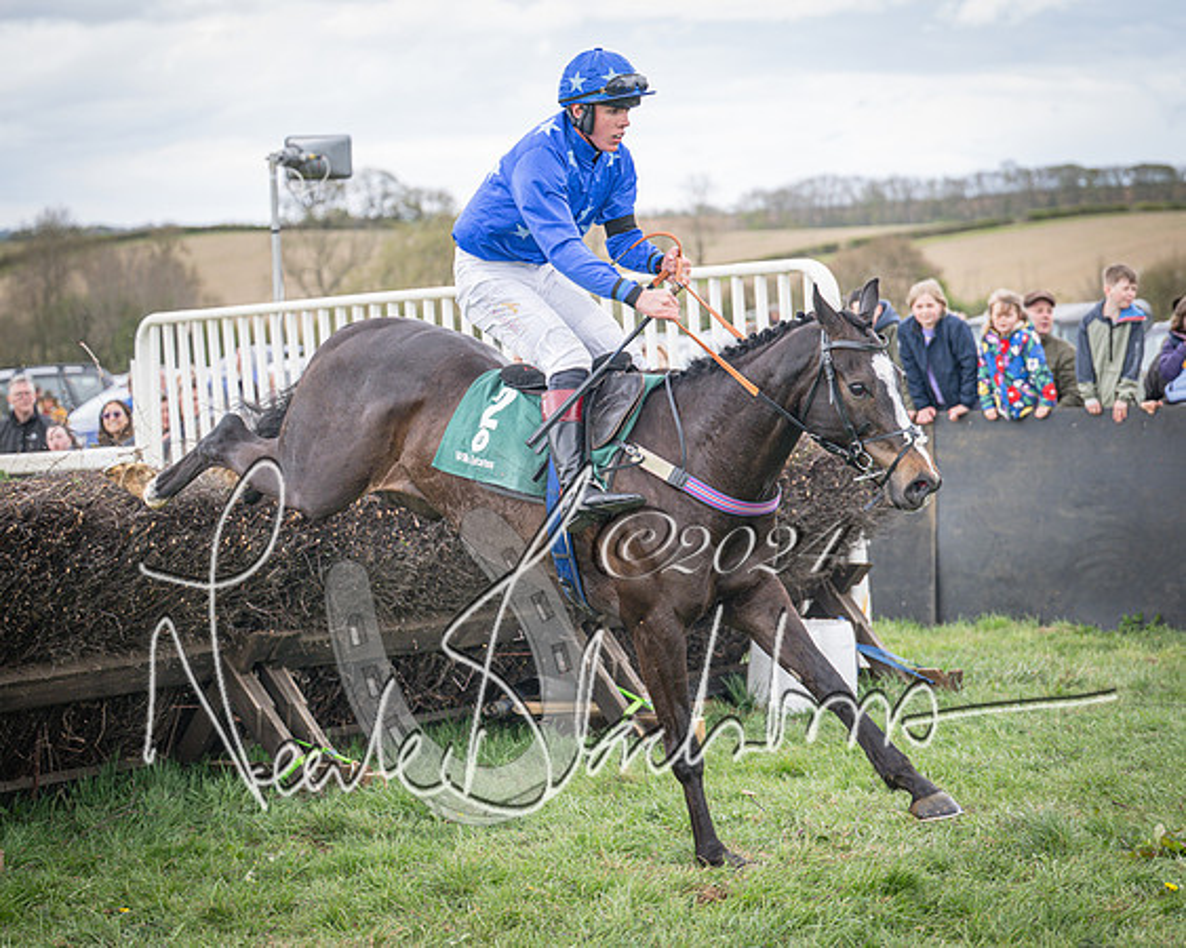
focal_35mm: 99
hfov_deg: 19.3
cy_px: 512
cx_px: 696
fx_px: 3481
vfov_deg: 15.5
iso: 400
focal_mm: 70
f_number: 2.8
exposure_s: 1/1250
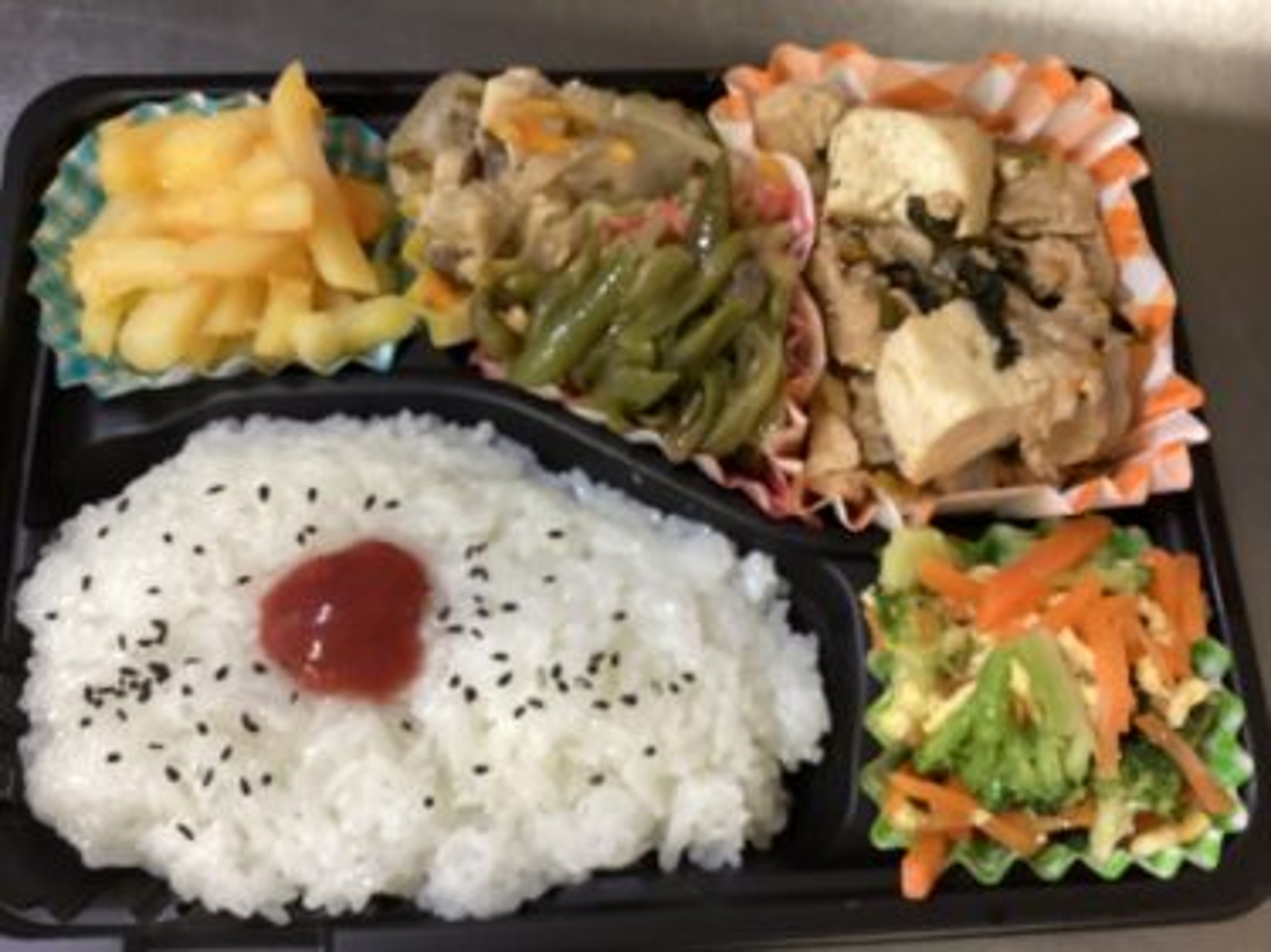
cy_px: 476
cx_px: 636
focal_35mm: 31
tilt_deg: -69.6
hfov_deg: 58.4
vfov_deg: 45.4
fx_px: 1138
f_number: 2.4
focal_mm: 3.3
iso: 200
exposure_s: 1/50
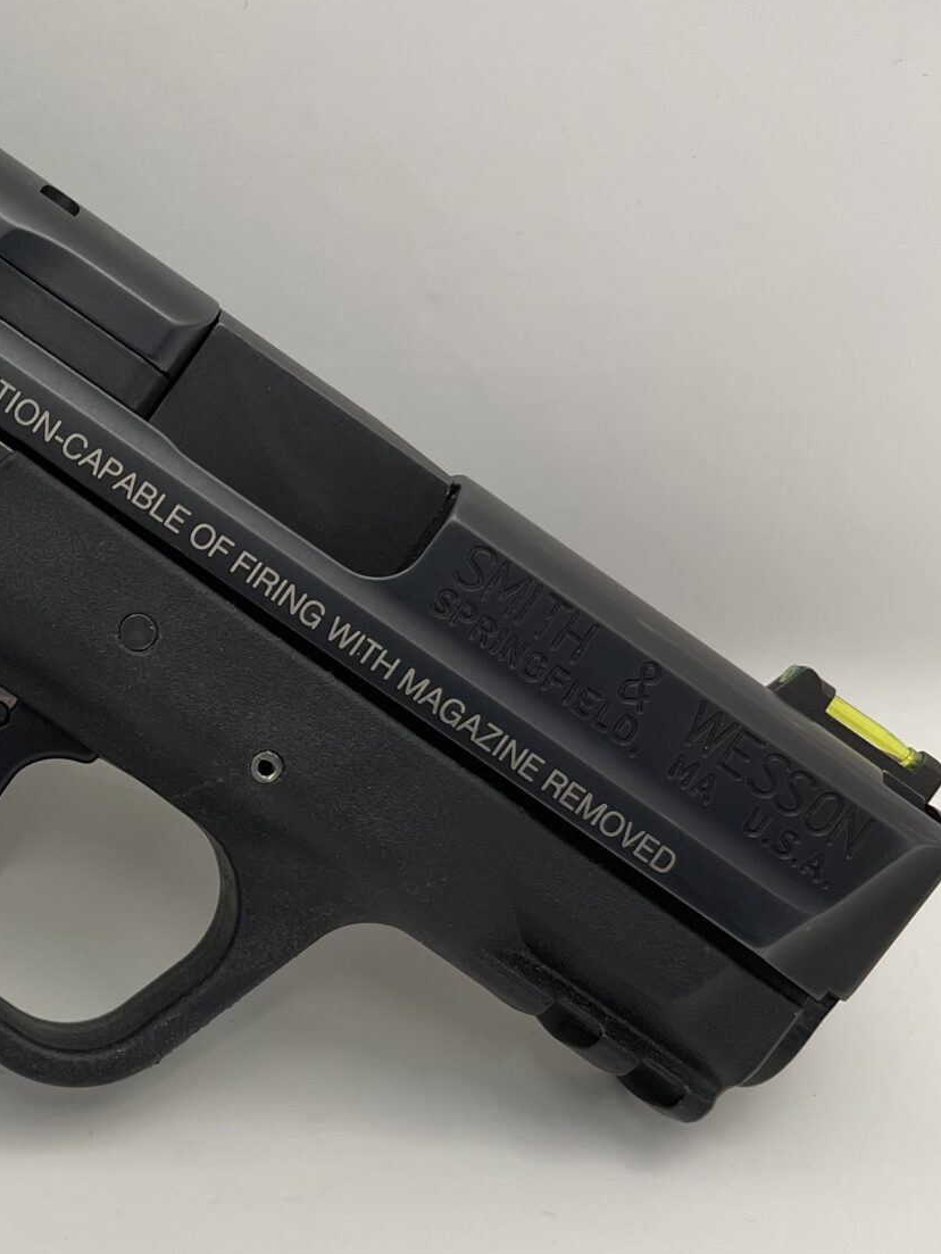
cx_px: -93
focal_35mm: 58
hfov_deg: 23.7
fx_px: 2101
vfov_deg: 33.2
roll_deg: -0.3
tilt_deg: -27.2
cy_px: 695
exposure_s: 1/120
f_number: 1.6
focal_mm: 5.1
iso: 50
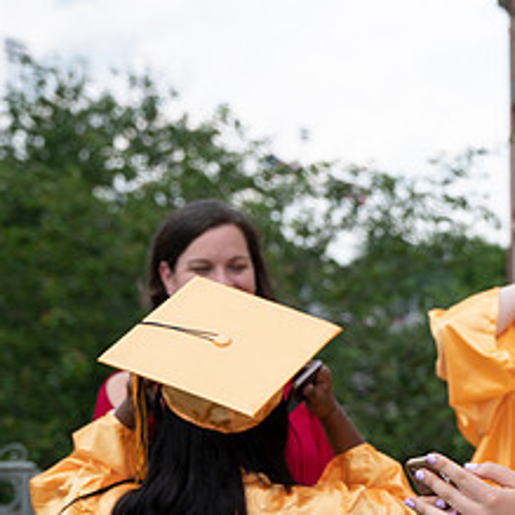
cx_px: 661
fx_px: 1818
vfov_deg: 16.0
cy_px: 427
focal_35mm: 108
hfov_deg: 15.4
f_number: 3.5
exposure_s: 1/250
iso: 80
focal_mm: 48
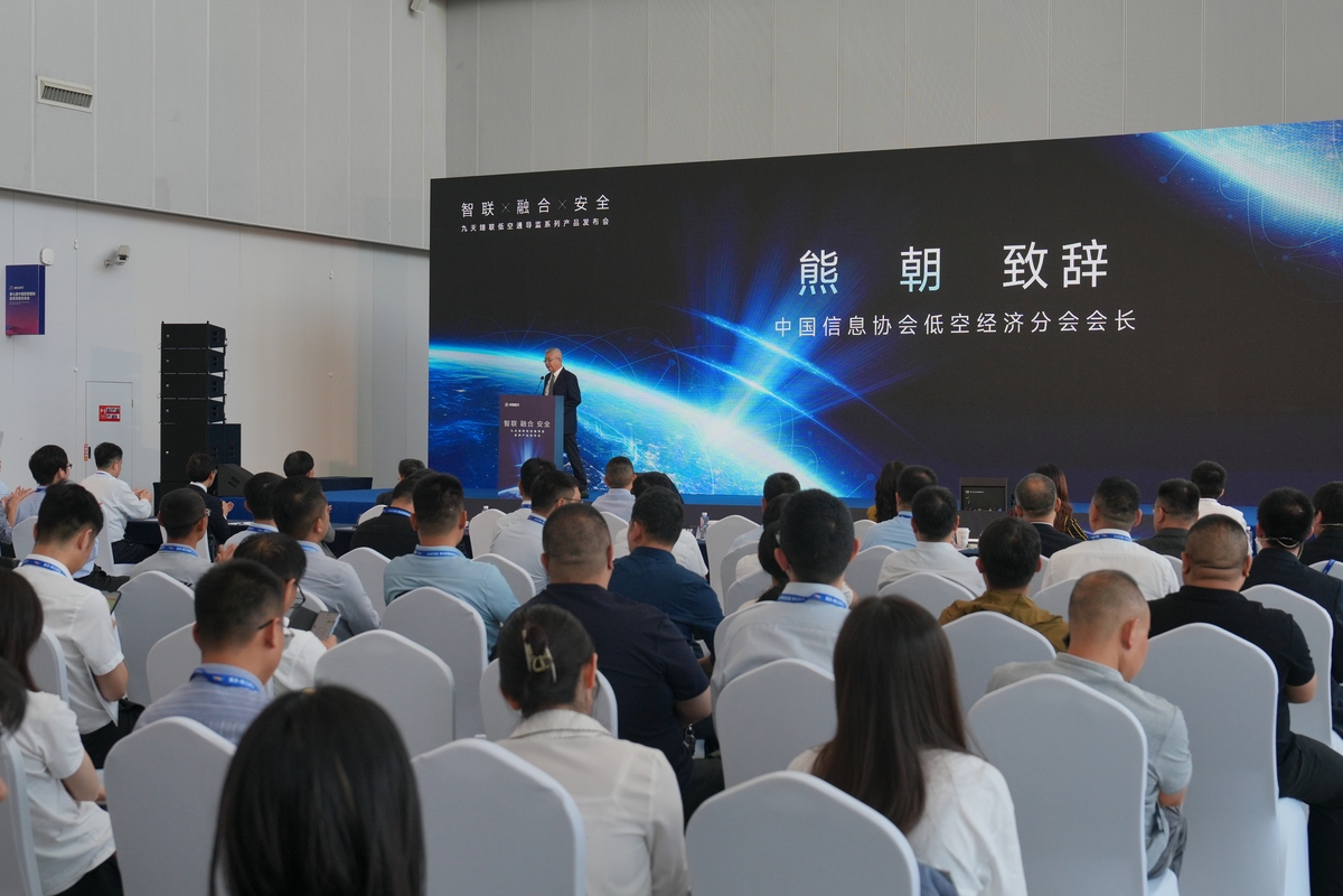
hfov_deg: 40.3
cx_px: 672
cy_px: 448
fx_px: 1828
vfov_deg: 27.5
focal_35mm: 49
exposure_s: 1/160
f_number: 4.5
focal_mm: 33
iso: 400
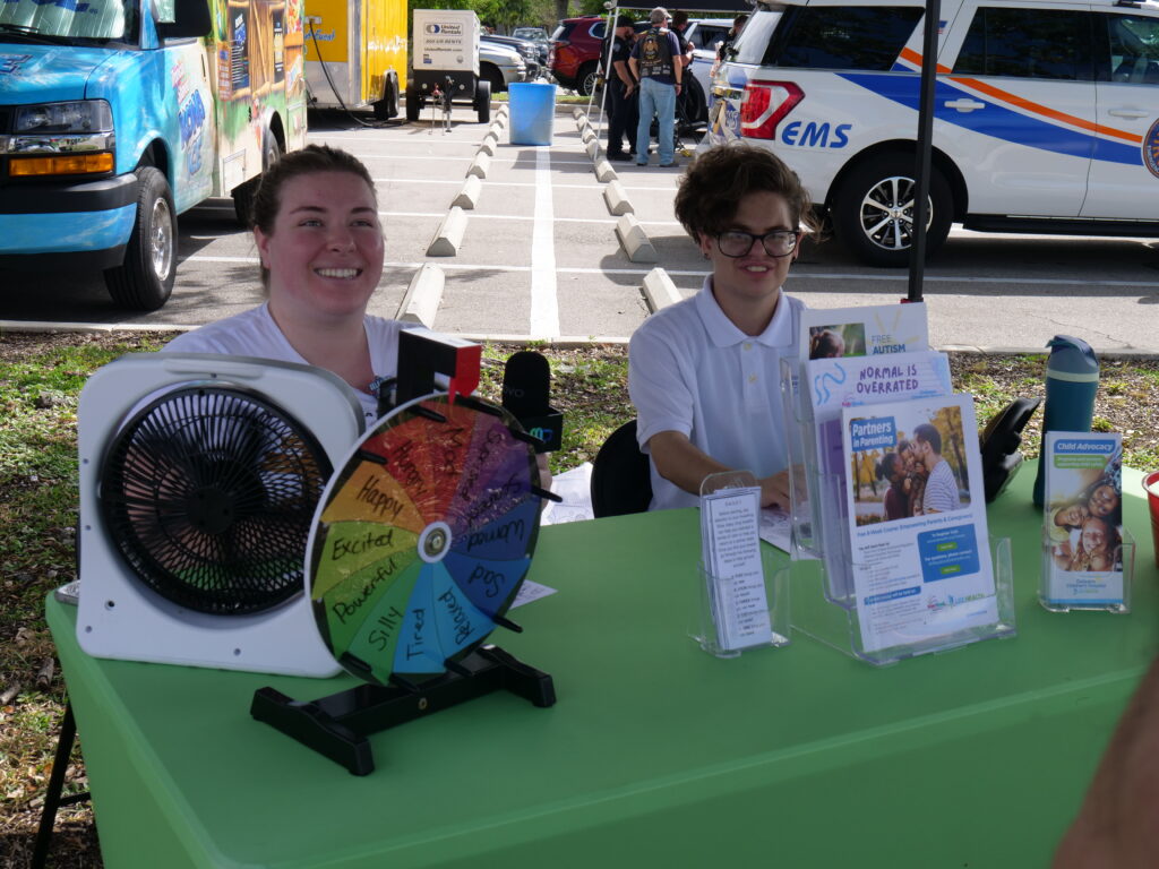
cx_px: 580
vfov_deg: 31.5
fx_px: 1540
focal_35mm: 46
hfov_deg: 41.2
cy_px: 434
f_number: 9
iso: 200
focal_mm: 23
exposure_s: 1/250
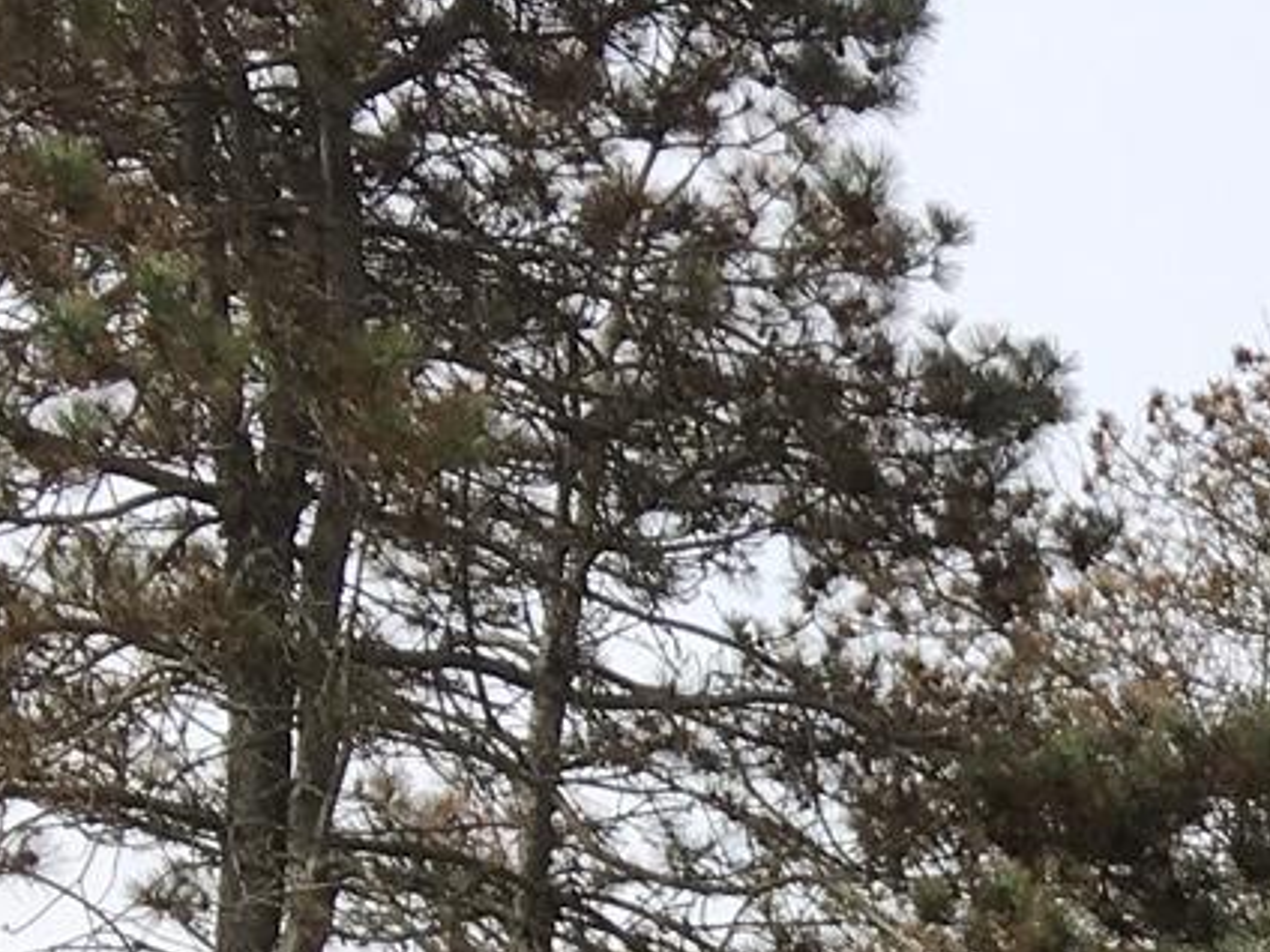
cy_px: 2132
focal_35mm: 138
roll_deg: -0.3
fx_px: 5063
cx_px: 2693
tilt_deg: -1.4
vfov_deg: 9.7
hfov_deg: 12.3
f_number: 2.2
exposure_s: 1/1479
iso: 25
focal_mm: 4.15
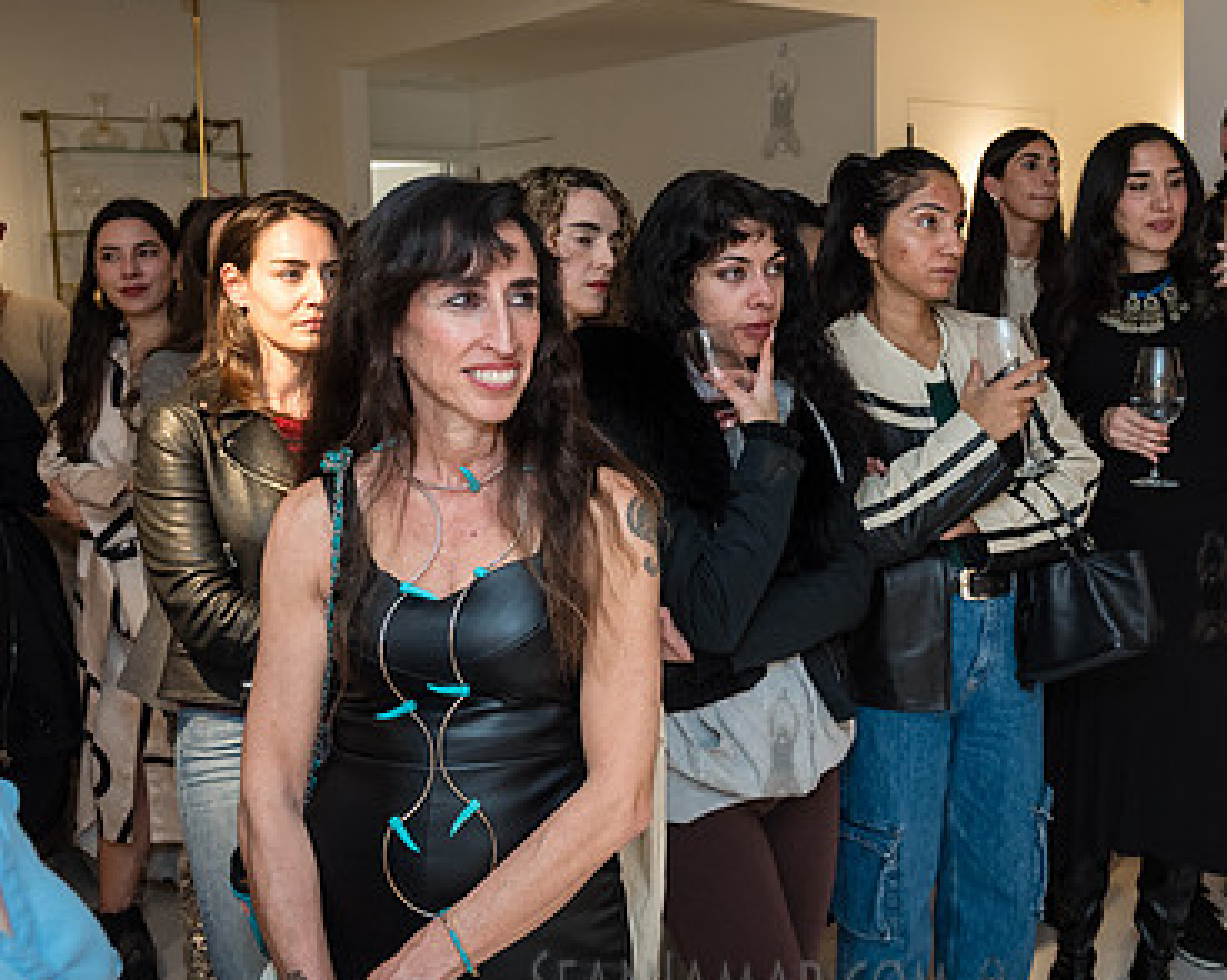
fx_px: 1452
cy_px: 422
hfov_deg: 45.4
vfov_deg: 37.2
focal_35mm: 40
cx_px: 780
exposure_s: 1/250
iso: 1600
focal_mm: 27
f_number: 4
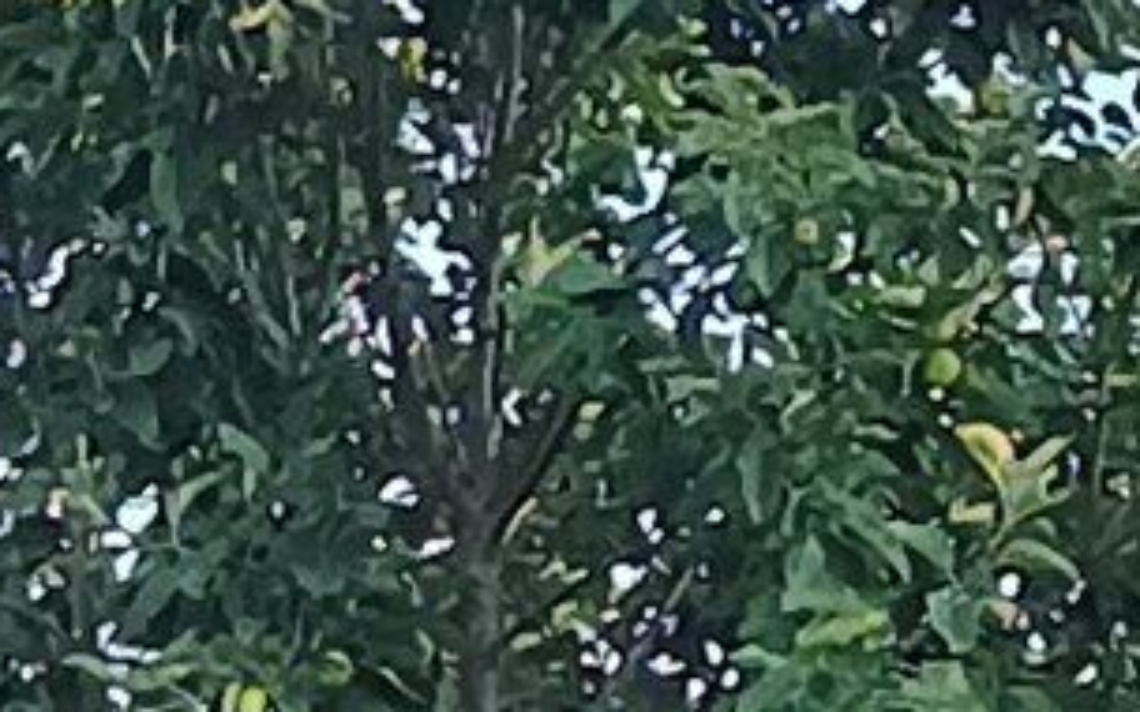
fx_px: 9725
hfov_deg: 6.7
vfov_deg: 4.0
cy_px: 2378
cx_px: 731
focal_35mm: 313
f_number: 1.65
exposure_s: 1/244
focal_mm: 6.18
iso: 50
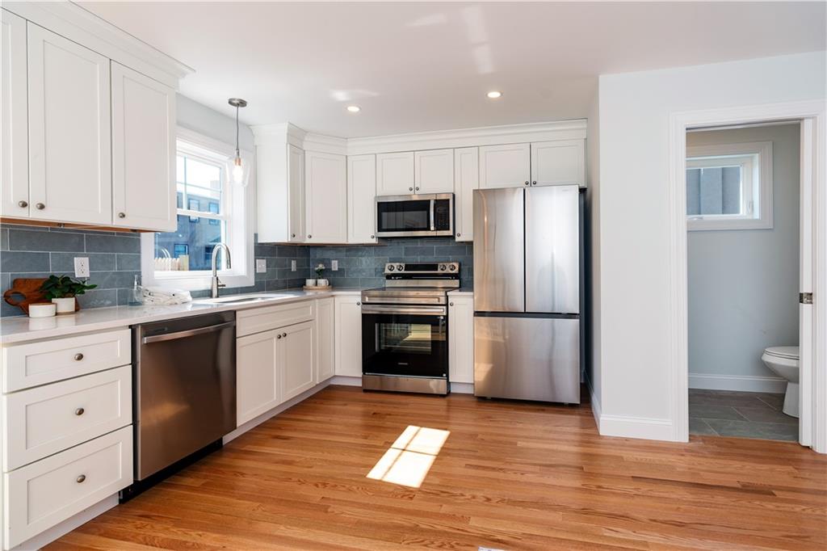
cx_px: 414
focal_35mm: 16
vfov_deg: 73.7
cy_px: 276
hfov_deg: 96.8
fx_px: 367
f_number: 6.3
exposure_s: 1/60
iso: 100
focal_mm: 16
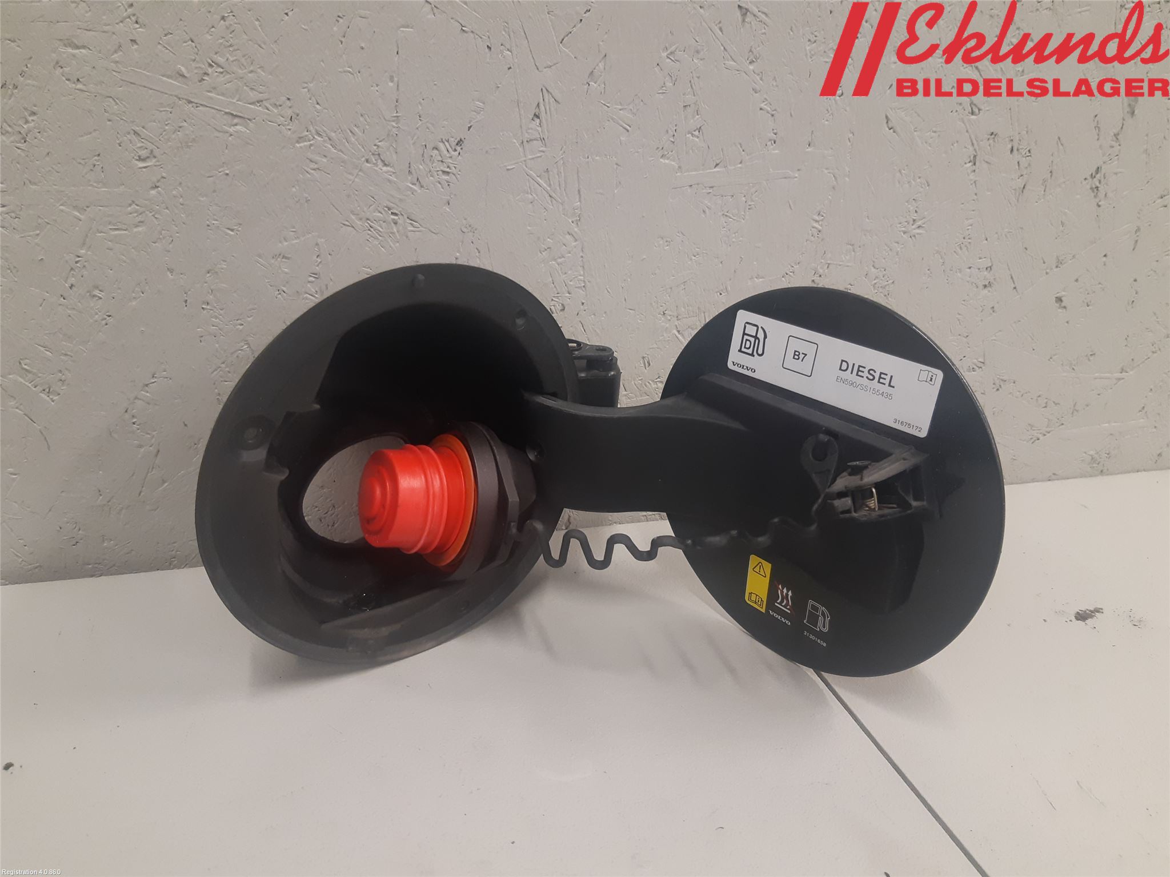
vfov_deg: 53.1
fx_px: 879
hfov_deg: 67.3
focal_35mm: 26
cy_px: 438
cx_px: 585
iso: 160
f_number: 1.7
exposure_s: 1/50
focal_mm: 3.93
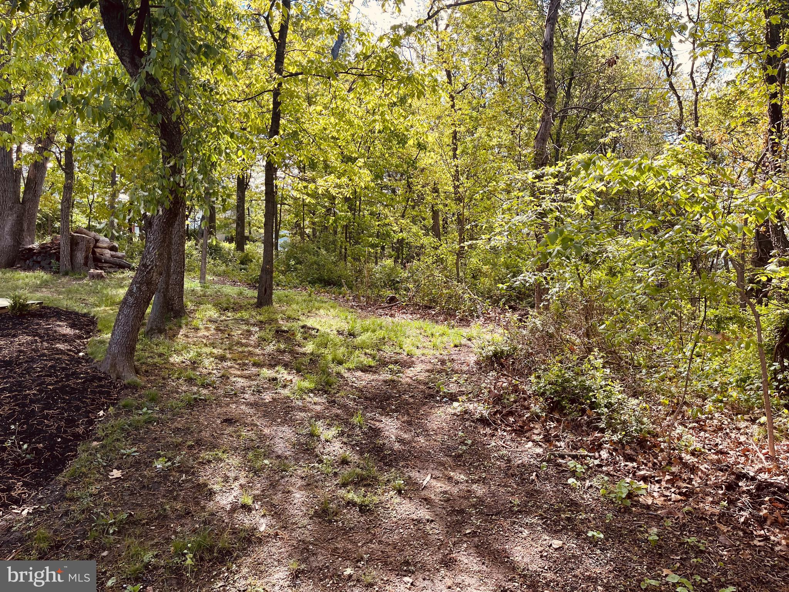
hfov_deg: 67.3
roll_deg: -0.9
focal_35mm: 26
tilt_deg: +0.3
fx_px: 593
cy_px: 296
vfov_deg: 53.1
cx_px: 394
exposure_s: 1/279
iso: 40
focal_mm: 5.1
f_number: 1.6
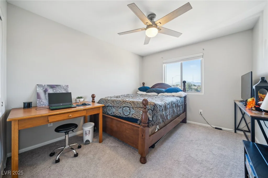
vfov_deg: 85.4
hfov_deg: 108.3
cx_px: 134
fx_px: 97
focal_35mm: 13
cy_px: 89
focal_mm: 13
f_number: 6.3
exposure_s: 1/13
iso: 100
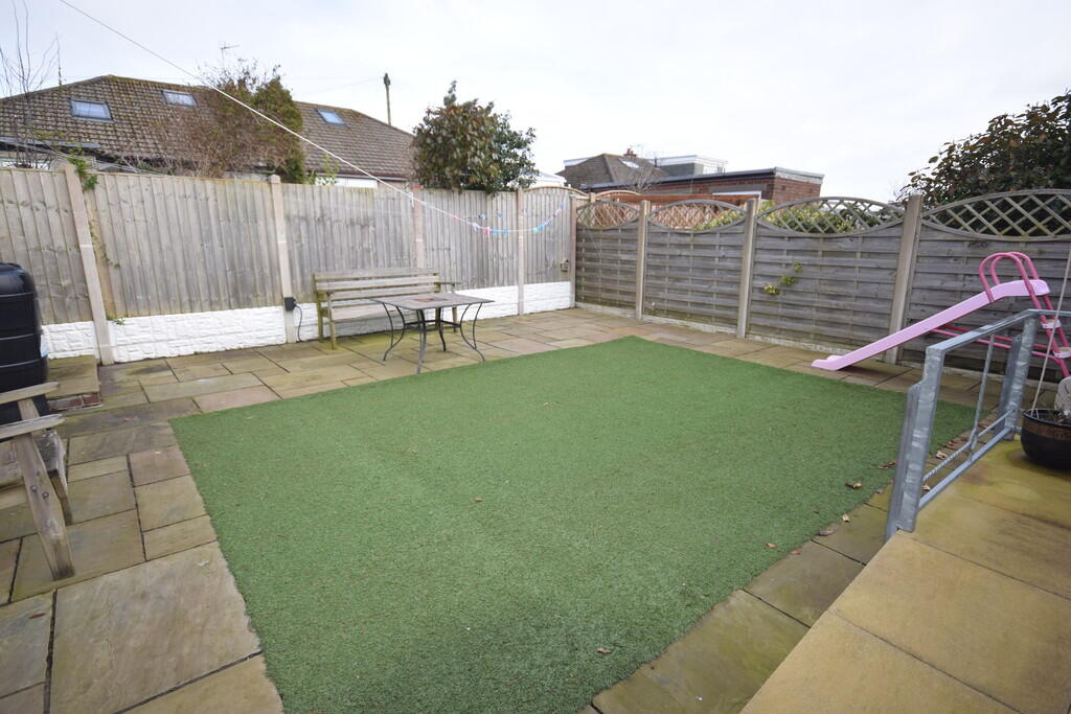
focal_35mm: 20
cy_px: 357
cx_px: 536
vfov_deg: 63.2
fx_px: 580
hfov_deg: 85.4
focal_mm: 13
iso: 100
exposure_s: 1/160
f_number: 6.3
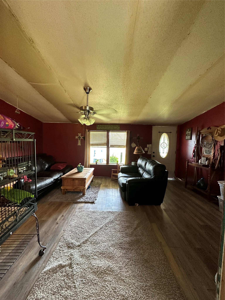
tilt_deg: -3.0
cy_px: 150
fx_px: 121
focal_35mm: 14
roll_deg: -1.5
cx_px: 112
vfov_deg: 102.1
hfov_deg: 85.7
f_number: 2.2
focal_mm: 2.22
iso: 320
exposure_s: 1/60
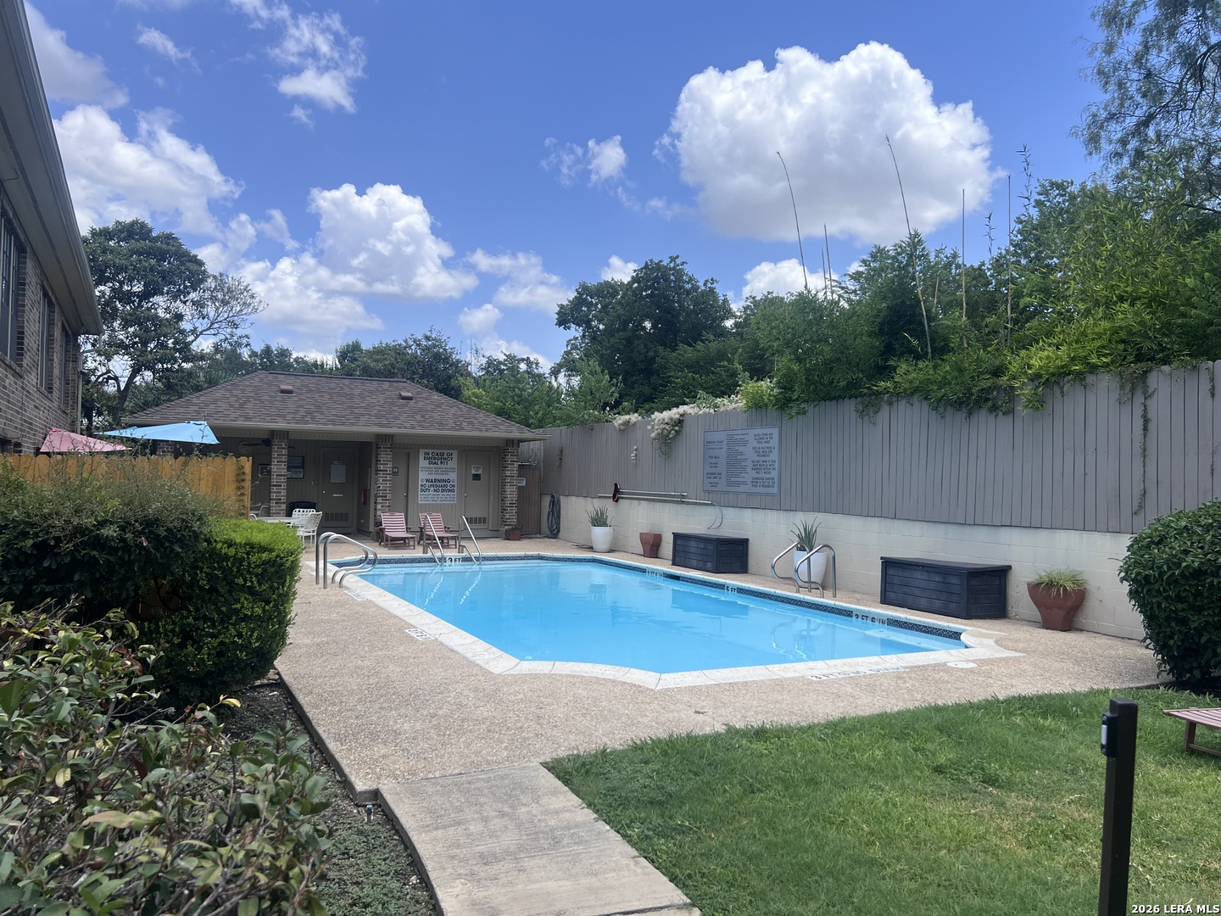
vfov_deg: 53.1
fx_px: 917
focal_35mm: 26
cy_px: 458
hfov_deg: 67.3
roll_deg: -1.0
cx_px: 610
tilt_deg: +0.7
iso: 50
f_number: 1.5
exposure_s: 1/4115
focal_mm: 5.7
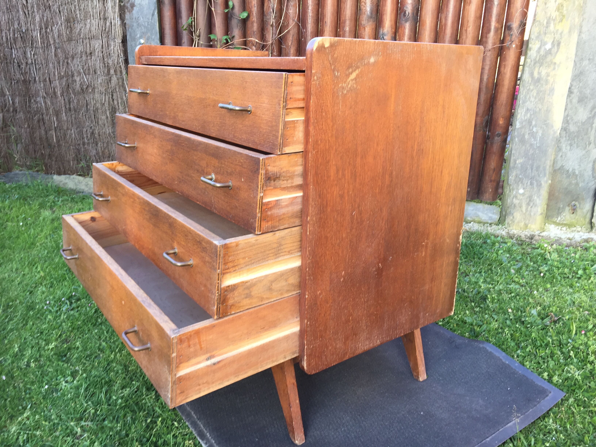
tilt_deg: -18.7
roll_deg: -1.5
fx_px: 499
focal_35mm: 29
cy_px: 224
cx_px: 298
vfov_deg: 48.2
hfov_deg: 61.7
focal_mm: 4.15
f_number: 2.2
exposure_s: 1/50
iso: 40
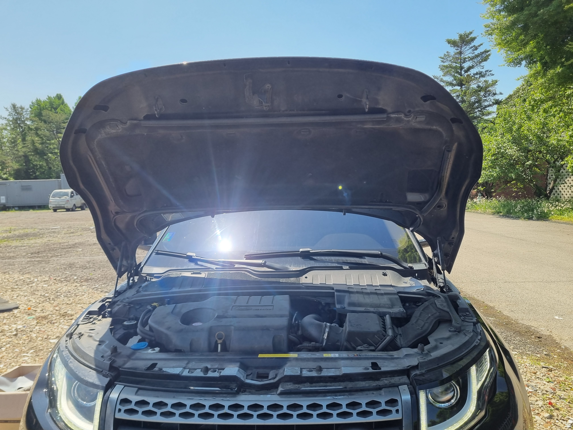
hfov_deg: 67.3
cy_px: 215
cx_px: 286
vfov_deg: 53.1
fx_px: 430
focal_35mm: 26
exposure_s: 1/1036
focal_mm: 5.4
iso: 50
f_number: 1.8
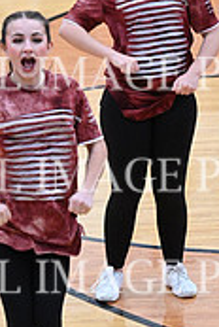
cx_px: 184
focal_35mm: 418
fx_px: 3799
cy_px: 23
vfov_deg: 4.9
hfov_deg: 3.3
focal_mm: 125
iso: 4000
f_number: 2.8
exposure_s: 1/400
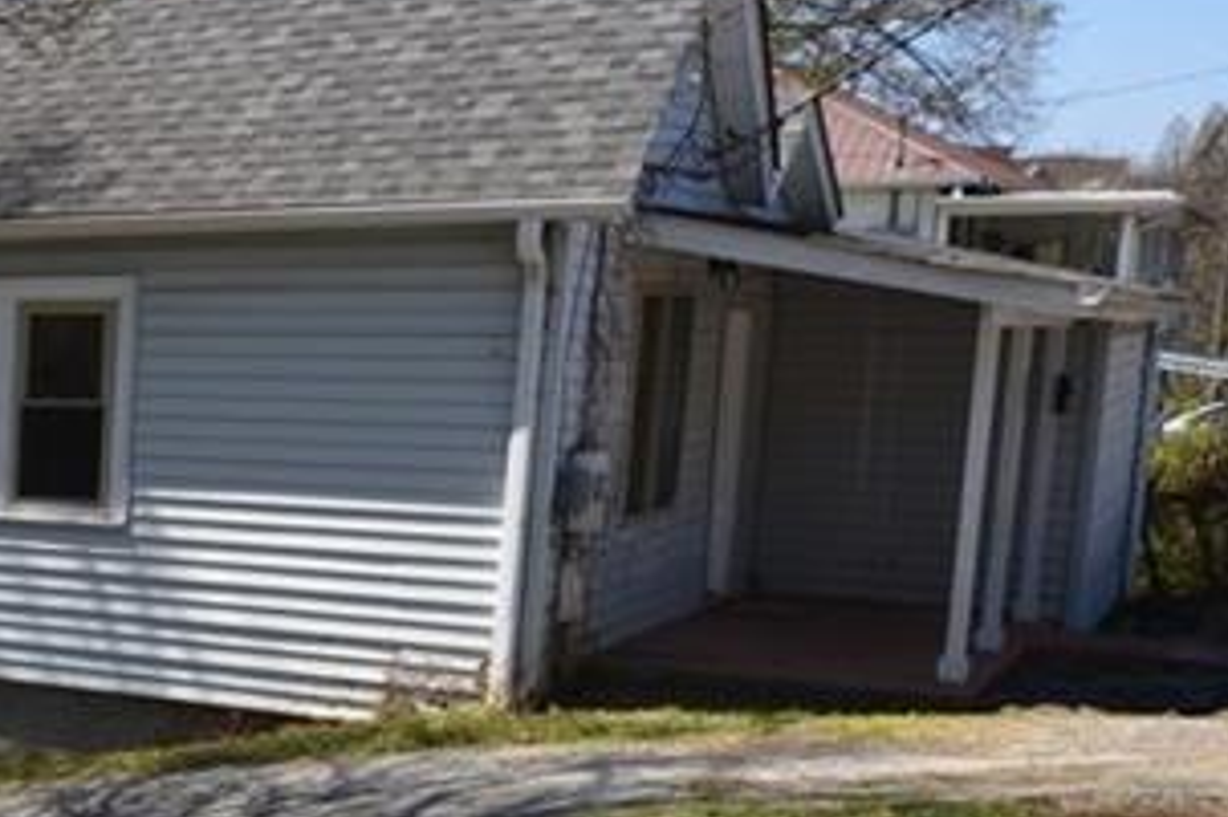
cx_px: -691
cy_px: 610
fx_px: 2080
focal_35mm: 61
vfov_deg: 22.0
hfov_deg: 24.3
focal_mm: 12
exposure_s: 1/200
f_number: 10
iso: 220
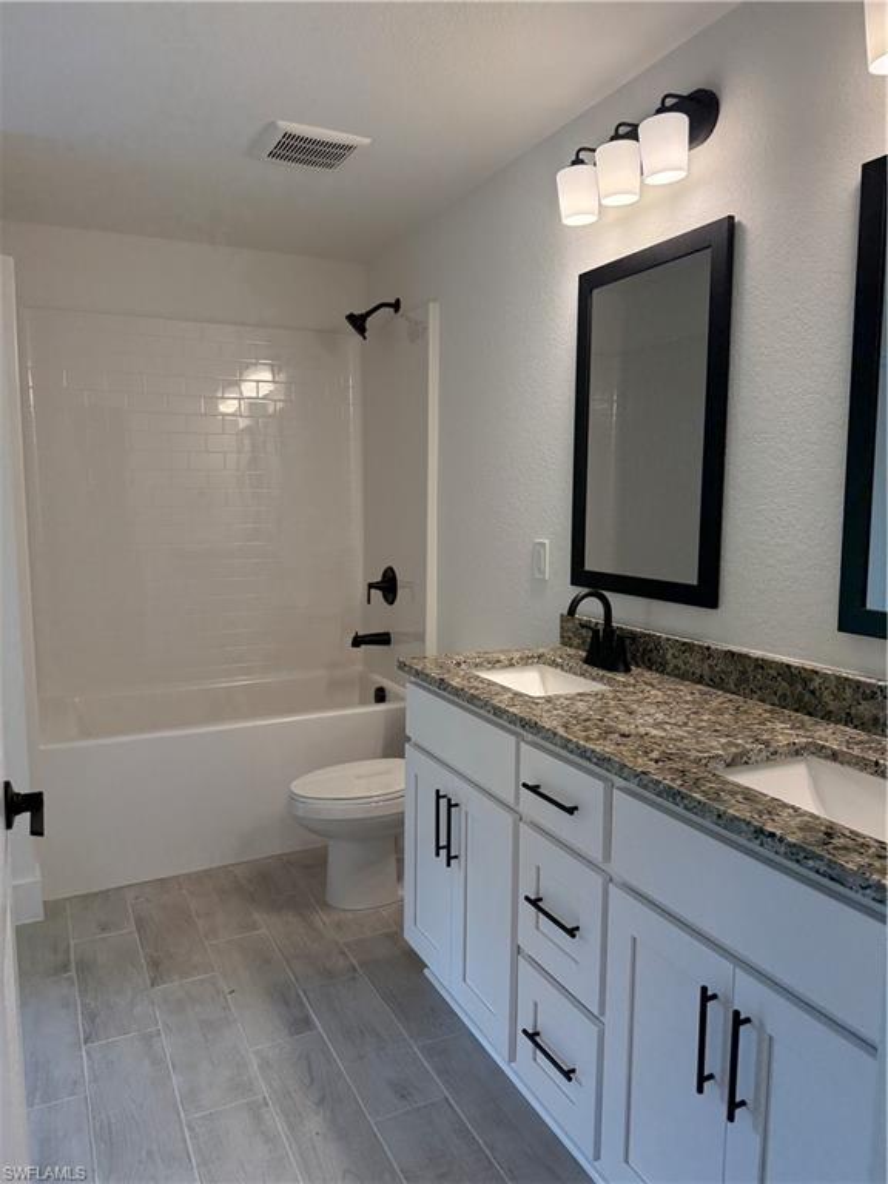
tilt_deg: -6.5
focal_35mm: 24
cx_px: 444
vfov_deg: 71.6
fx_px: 821
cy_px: 592
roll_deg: -0.5
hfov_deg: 56.8
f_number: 1.78
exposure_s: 1/238
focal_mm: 6.76
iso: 160
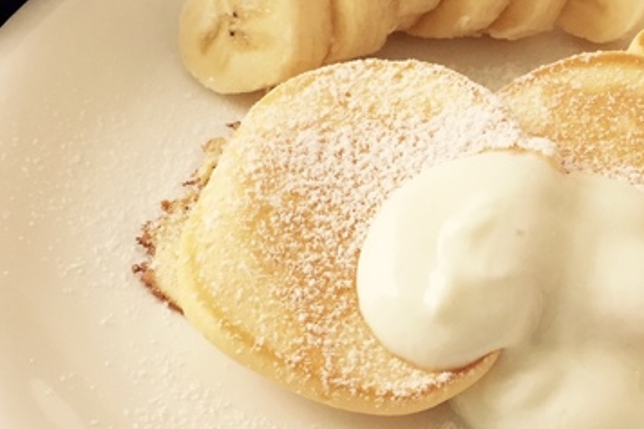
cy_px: 184
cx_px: 351
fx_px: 1198
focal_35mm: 67
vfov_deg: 20.3
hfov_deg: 30.1
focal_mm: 4.15
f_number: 2.2
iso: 32
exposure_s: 1/30
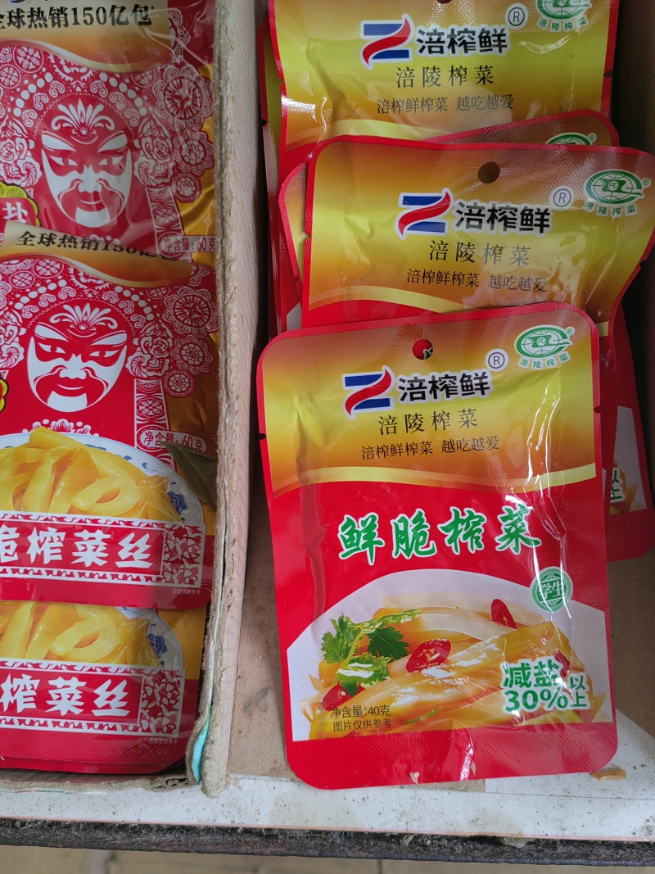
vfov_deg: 65.3
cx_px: 328
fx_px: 681
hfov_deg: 51.3
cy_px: 437
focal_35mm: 27
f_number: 1.9
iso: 125
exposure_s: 1/33.3
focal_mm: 5.52
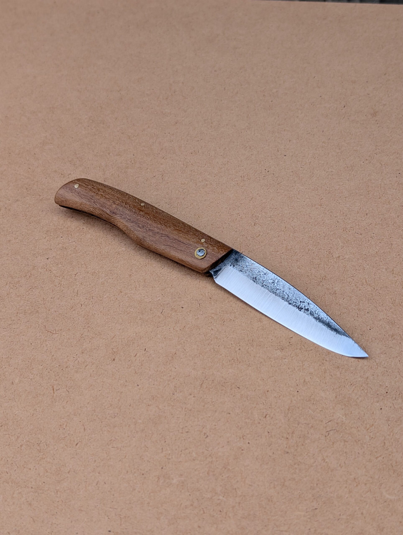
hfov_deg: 29.8
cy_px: 268
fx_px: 759
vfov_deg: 38.9
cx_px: 202
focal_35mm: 49
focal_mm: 6.9
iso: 19
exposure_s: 1/524
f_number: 1.68
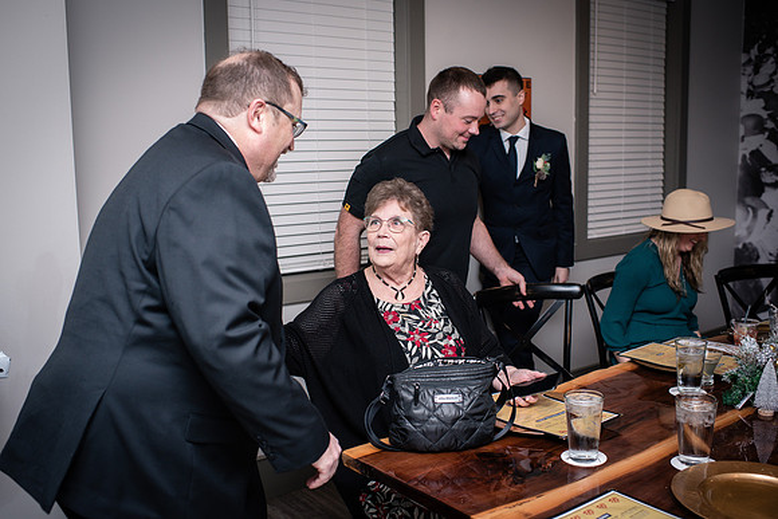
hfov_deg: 54.4
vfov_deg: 37.9
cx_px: 389
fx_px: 757
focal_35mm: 35
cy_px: 260
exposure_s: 1/200
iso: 500
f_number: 3.5
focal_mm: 35
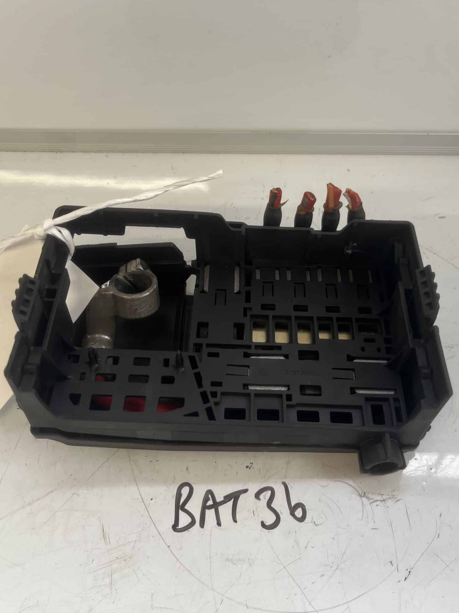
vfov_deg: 56.8
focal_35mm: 32
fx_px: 566
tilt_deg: -54.3
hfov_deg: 44.1
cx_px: 260
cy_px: 289
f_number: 1.6
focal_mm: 5.1
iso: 80
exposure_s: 1/122
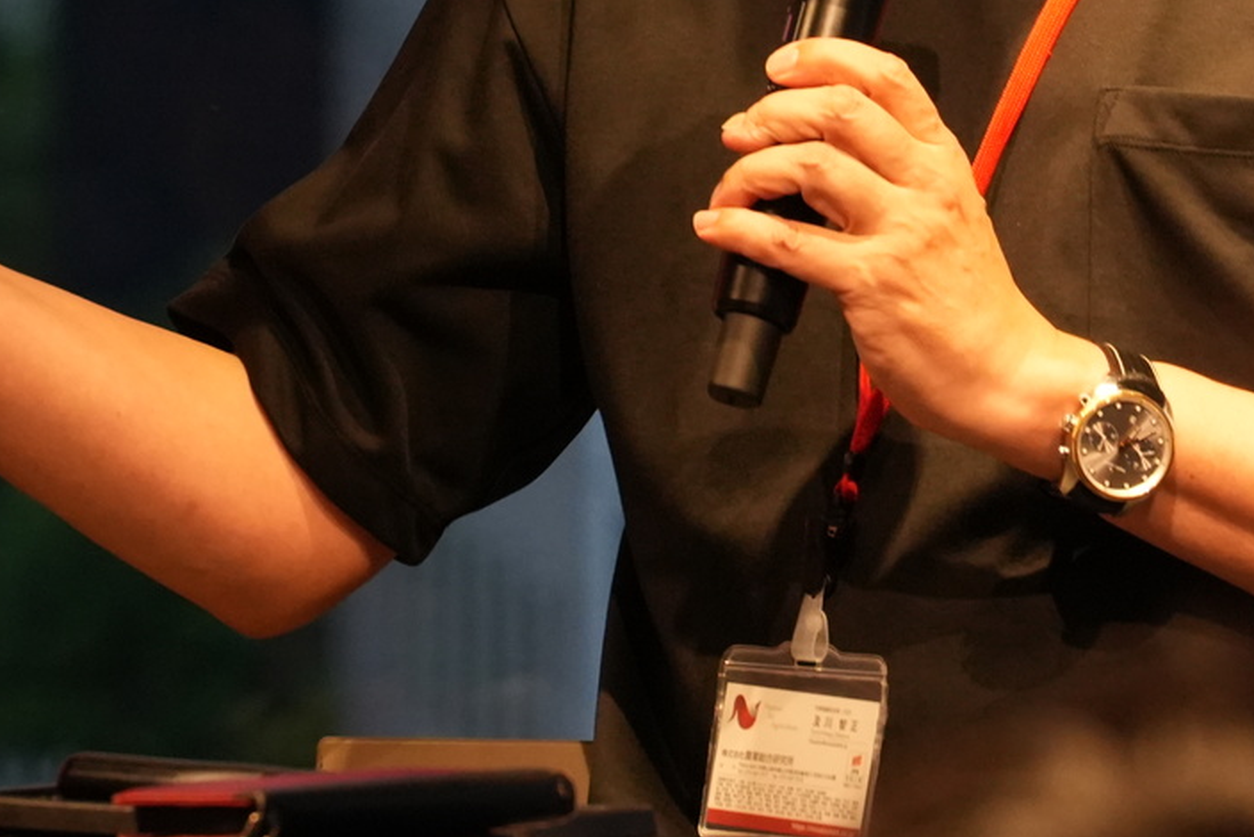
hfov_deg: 4.0
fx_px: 17806
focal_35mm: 511
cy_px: -325
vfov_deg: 2.7
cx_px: 850
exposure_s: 1/160
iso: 3200
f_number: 8
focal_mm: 180
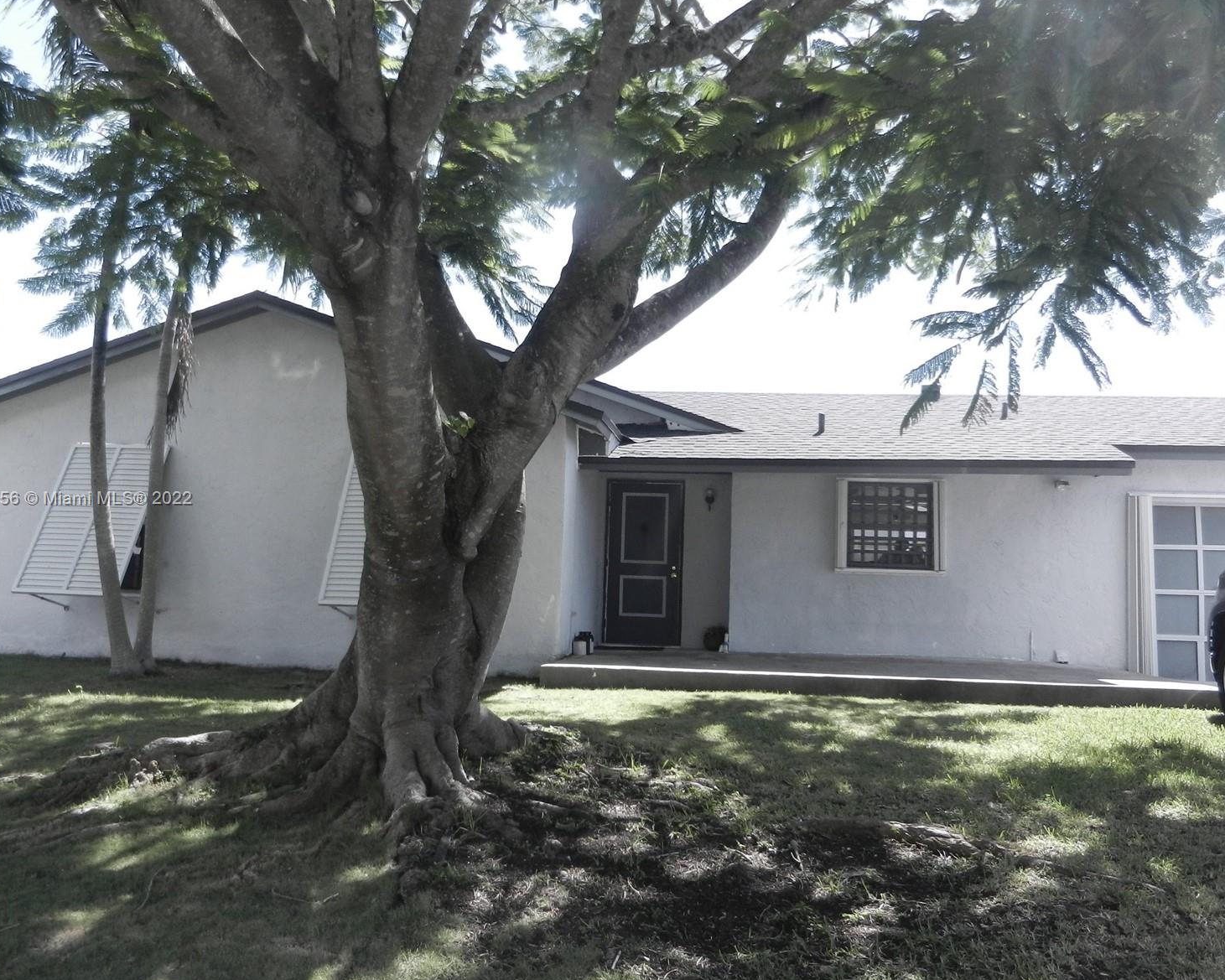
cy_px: 500
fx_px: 1124
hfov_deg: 57.2
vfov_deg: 47.1
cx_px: 594
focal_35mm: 31
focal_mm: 5.1
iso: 160
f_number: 3.6
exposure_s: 1/400
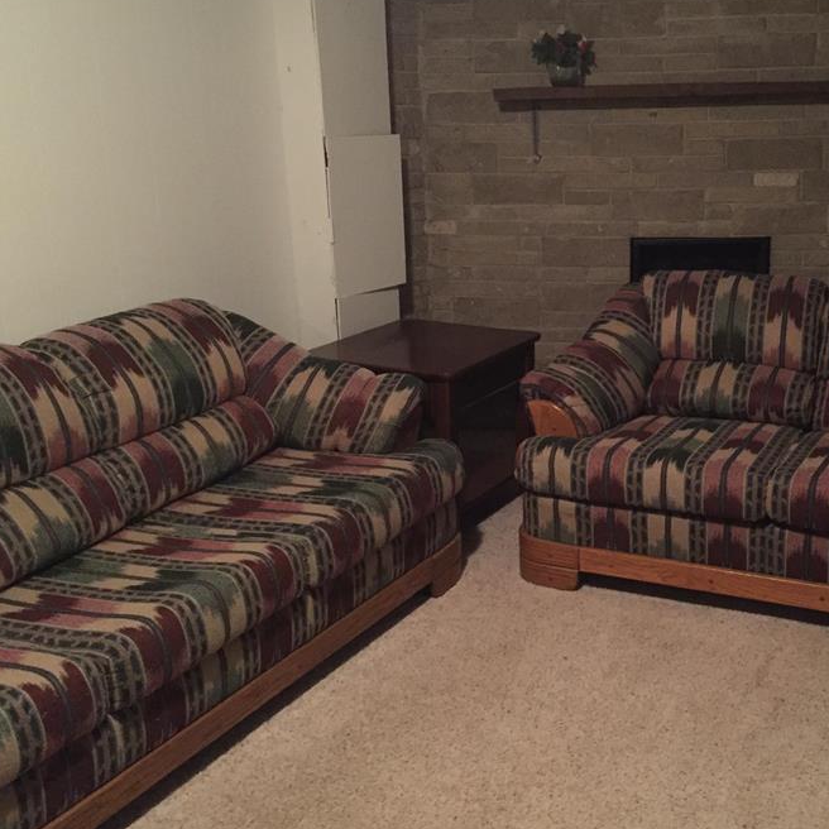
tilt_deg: -13.3
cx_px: 576
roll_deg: +0.2
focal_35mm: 40
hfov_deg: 41.1
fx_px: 1084
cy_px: 366
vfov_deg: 41.8
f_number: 2.2
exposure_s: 1/15
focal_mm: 4.15
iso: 500
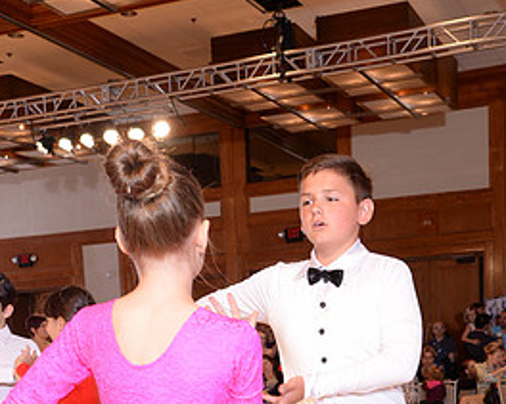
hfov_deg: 28.7
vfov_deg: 21.4
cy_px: 490
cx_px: 298
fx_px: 988
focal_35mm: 66
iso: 1250
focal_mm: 32
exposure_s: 1/250
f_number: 5.6
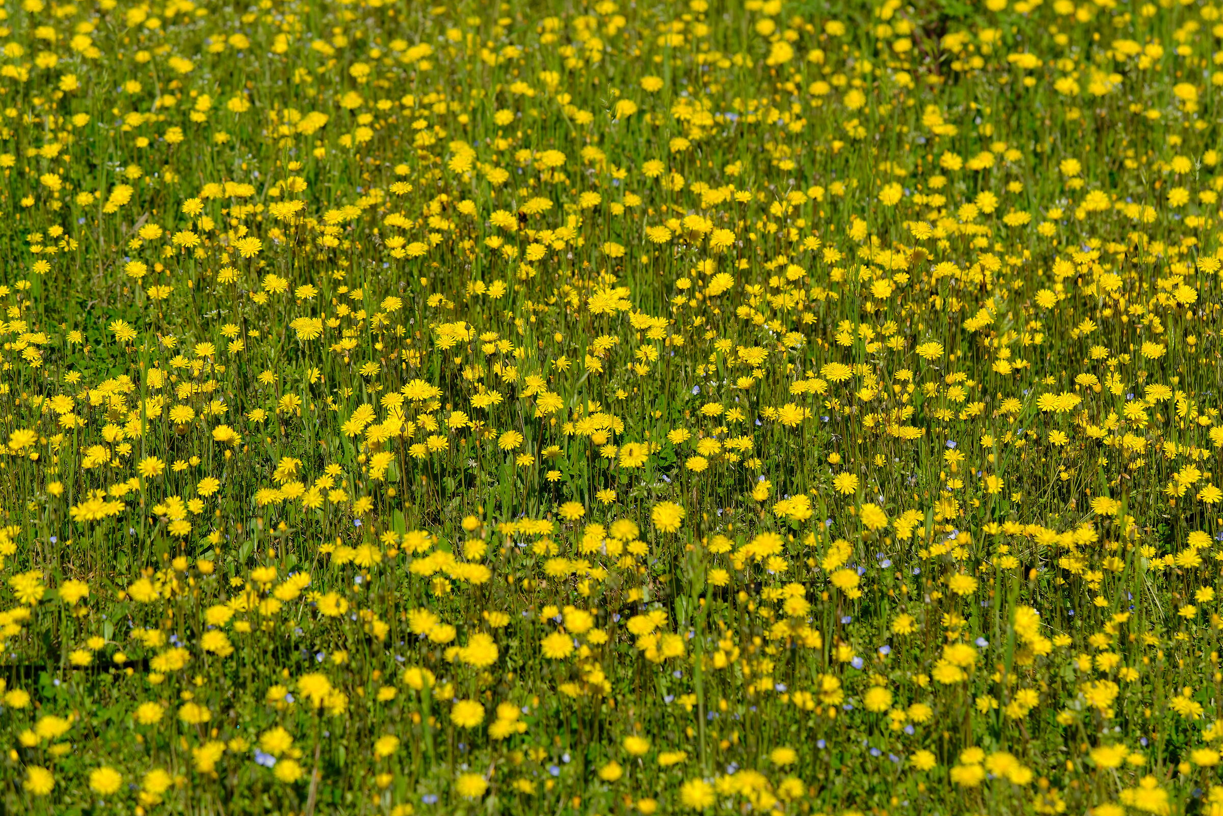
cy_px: 408
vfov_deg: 8.2
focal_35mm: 168
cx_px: 612
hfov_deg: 12.2
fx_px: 5707
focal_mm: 112
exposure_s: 1/640
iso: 125
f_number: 6.4
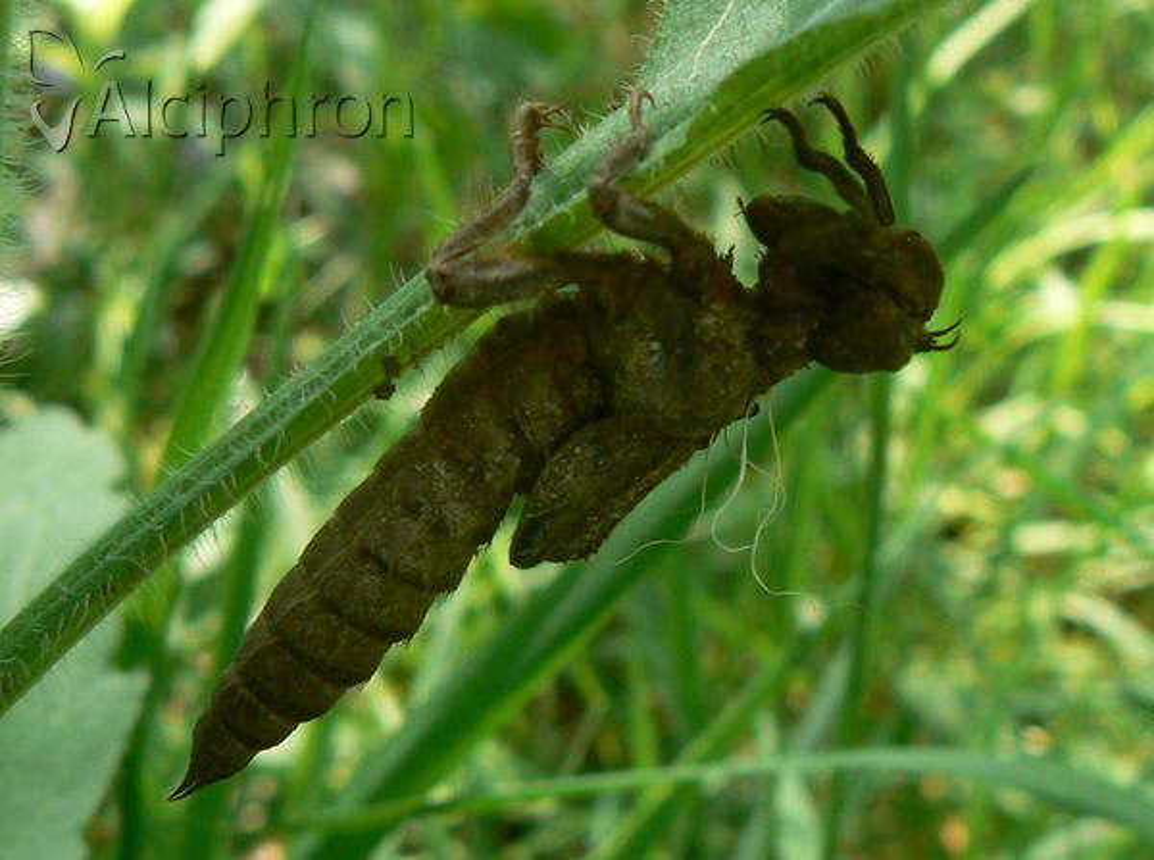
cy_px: 430
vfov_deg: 39.5
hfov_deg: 51.5
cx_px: 577
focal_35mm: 36
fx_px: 1197
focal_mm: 6
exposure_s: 1/100
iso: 80
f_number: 4
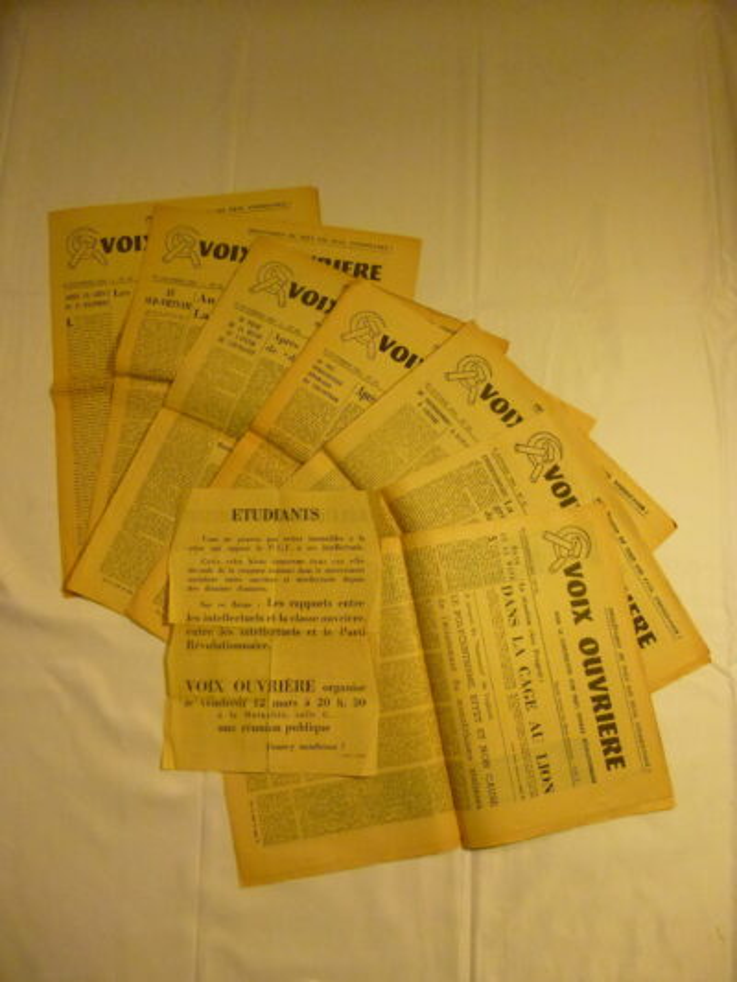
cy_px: 491
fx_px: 709
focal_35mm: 25
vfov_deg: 69.4
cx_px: 368
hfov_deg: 54.9
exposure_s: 1/25
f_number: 3.1
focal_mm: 4.5
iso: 400
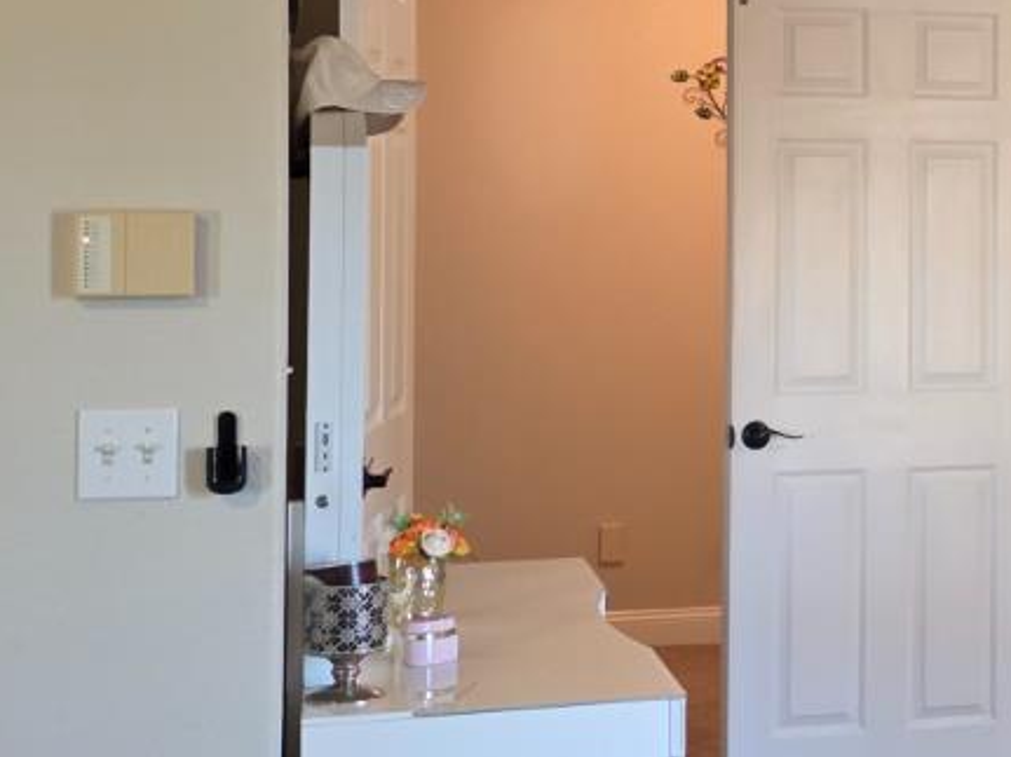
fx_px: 2336
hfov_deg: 23.5
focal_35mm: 80
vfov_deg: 18.3
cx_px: 985
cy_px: 182
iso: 1000
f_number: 1.7
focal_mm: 6.25
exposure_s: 1/120
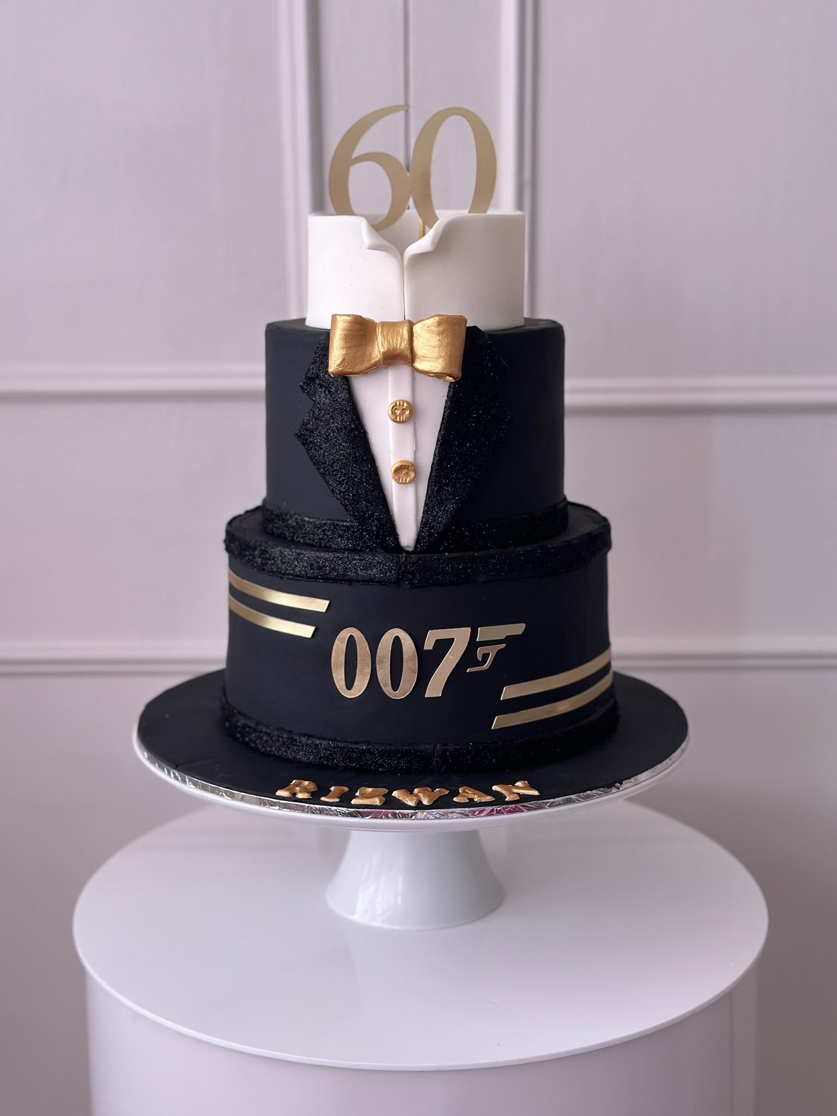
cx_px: 418
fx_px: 1547
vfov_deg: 39.7
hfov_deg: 30.3
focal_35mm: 48
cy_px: 558
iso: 125
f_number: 1.78
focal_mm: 6.86
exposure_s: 1/67
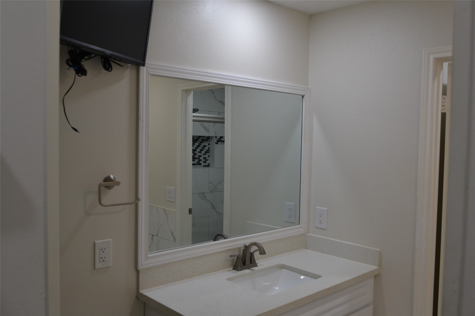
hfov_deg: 61.9
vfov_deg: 43.6
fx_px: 396
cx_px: 238
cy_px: 158
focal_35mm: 30
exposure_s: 1/80
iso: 400
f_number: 4.5
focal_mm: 20
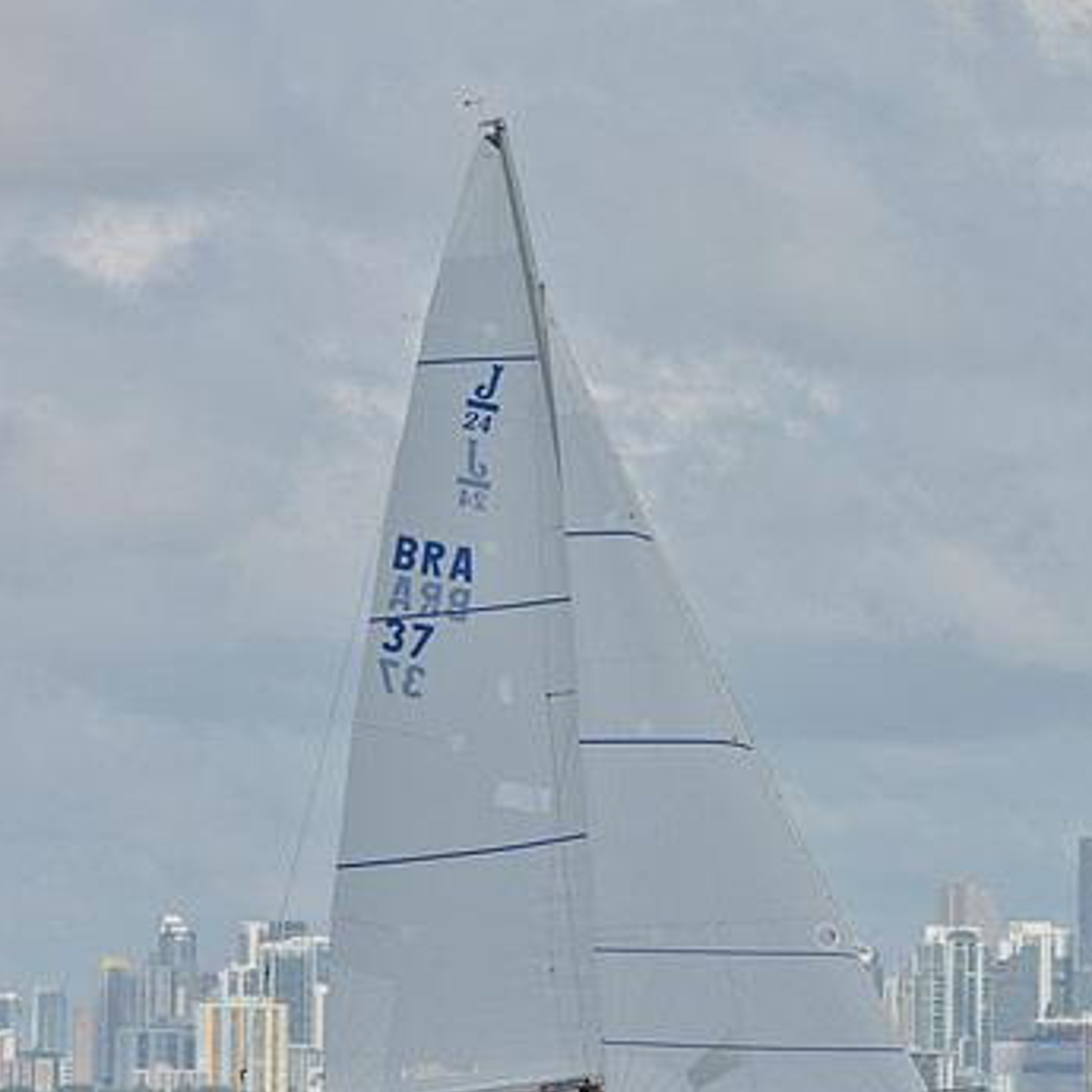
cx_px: 609
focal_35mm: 314
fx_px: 11207
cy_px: 801
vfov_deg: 5.6
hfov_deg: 5.6
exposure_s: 1/1600
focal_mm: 220
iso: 280
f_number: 7.1
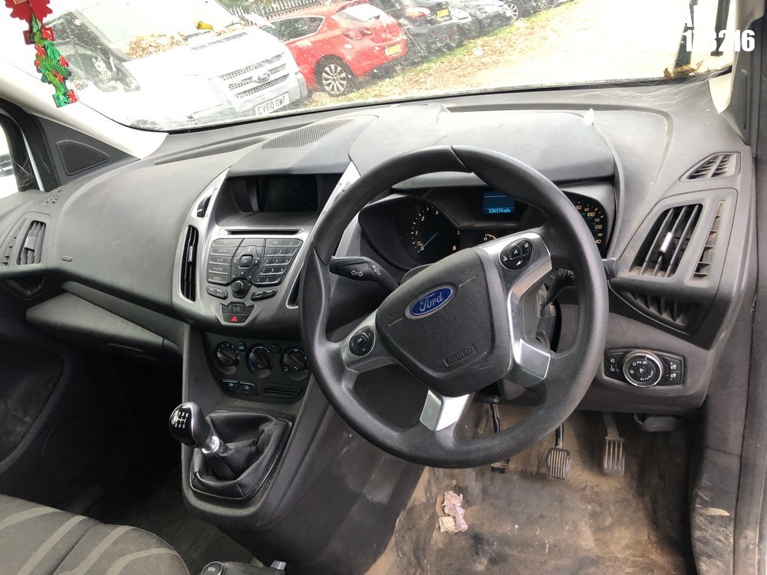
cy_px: 288
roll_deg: +13.6
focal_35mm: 28
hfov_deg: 63.4
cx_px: 384
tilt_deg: -24.5
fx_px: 620
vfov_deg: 49.7
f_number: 1.8
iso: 40
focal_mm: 4
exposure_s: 1/17
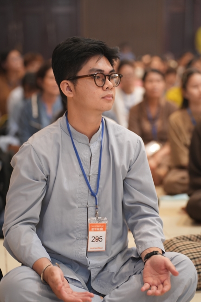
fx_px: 779
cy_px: 151
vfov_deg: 21.9
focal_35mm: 93
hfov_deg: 14.7
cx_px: 100
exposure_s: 1/80
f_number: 2.8
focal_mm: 93
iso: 1250
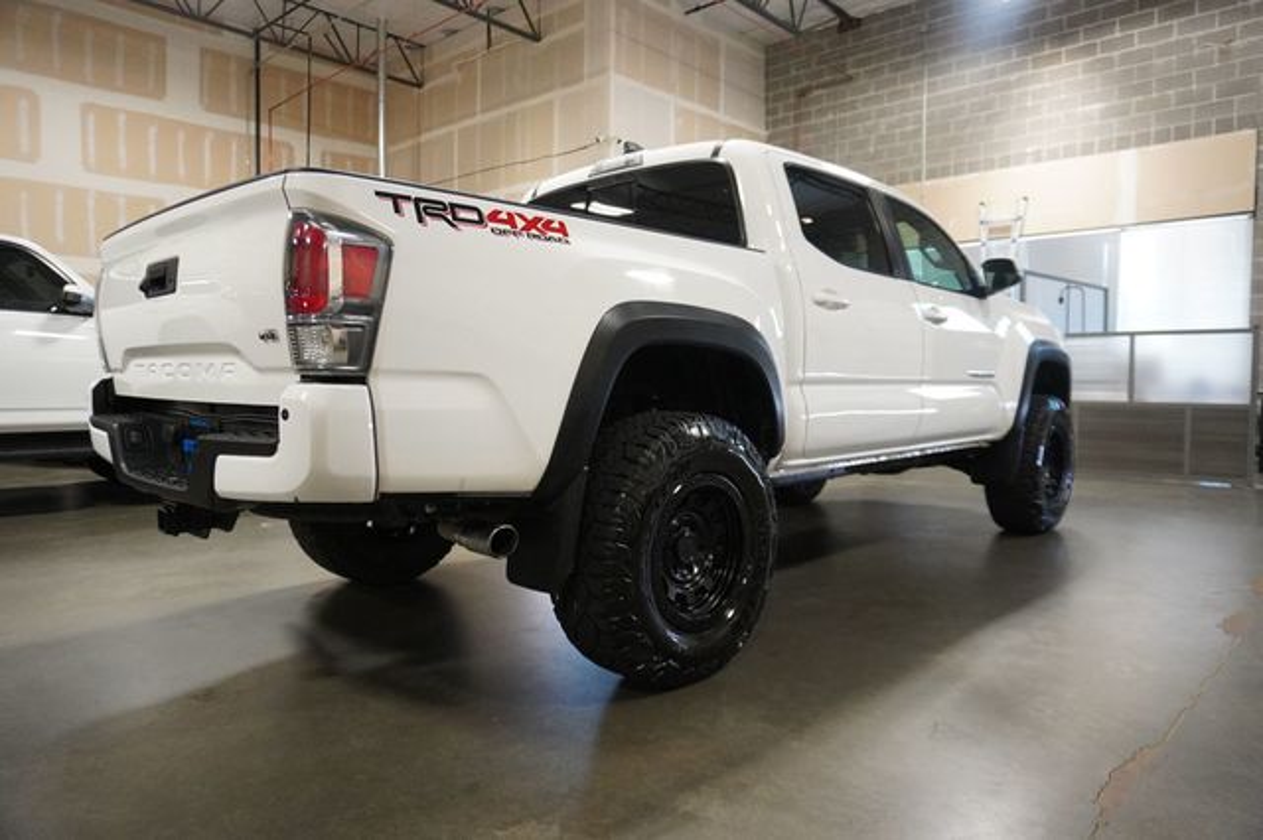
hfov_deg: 73.8
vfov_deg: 53.1
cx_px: 632
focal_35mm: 24
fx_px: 842
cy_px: 420
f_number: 3.5
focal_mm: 16
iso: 3200
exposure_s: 1/160
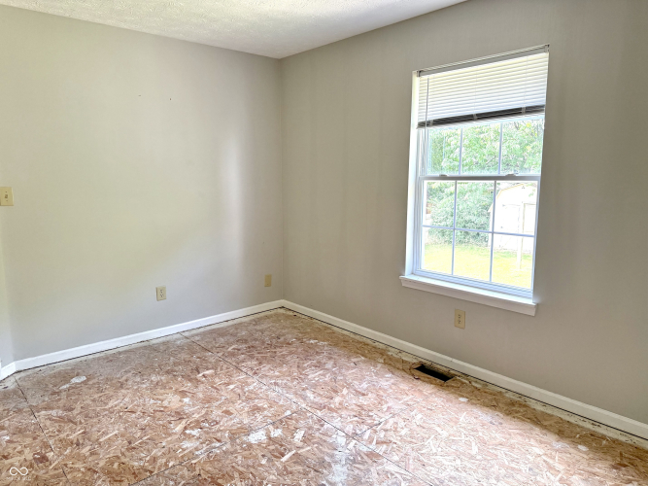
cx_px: 324
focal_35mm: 24
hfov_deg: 71.6
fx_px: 449
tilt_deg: -7.6
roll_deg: -0.5
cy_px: 243
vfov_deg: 56.8
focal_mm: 6.76
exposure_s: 1/155
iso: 160
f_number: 1.78
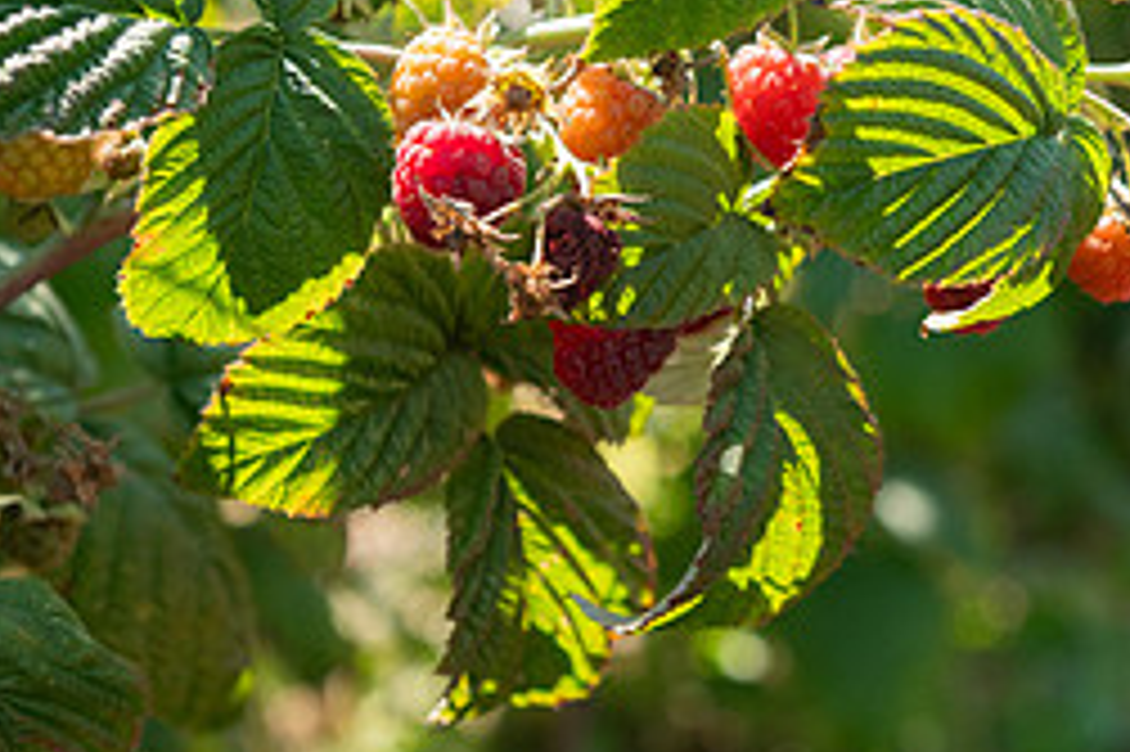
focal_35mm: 111
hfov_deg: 18.2
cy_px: 394
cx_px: 999
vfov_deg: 12.3
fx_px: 3482
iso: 500
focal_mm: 48
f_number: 4
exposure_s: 1/1250
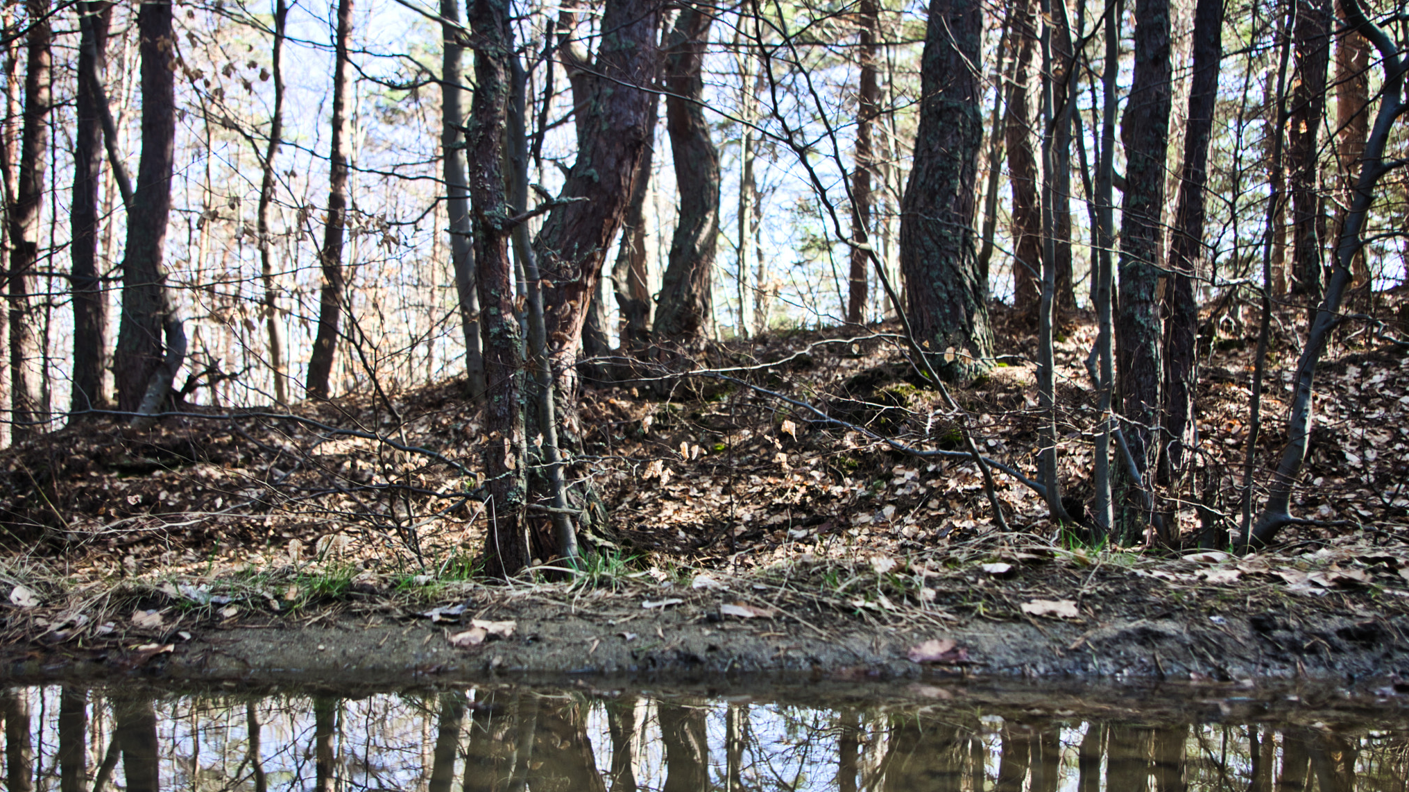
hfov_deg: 52.8
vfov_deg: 31.1
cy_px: 465
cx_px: 706
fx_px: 1420
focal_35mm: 38
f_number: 4
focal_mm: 24.4
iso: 200
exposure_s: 1/160
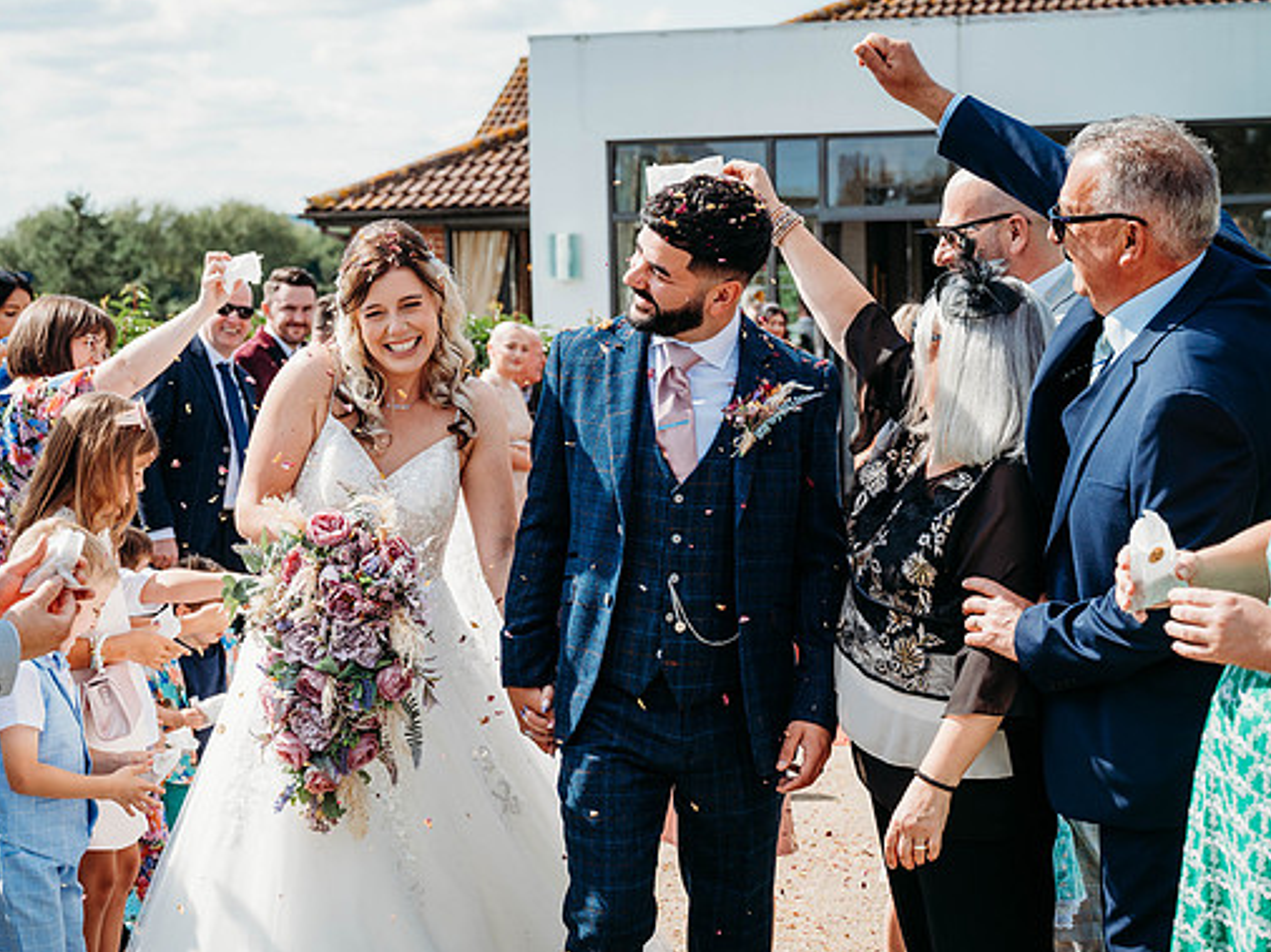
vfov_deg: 22.6
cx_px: 558
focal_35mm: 65
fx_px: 2385
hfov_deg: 29.8
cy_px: 475
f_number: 5
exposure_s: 1/800
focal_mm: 59
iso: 280
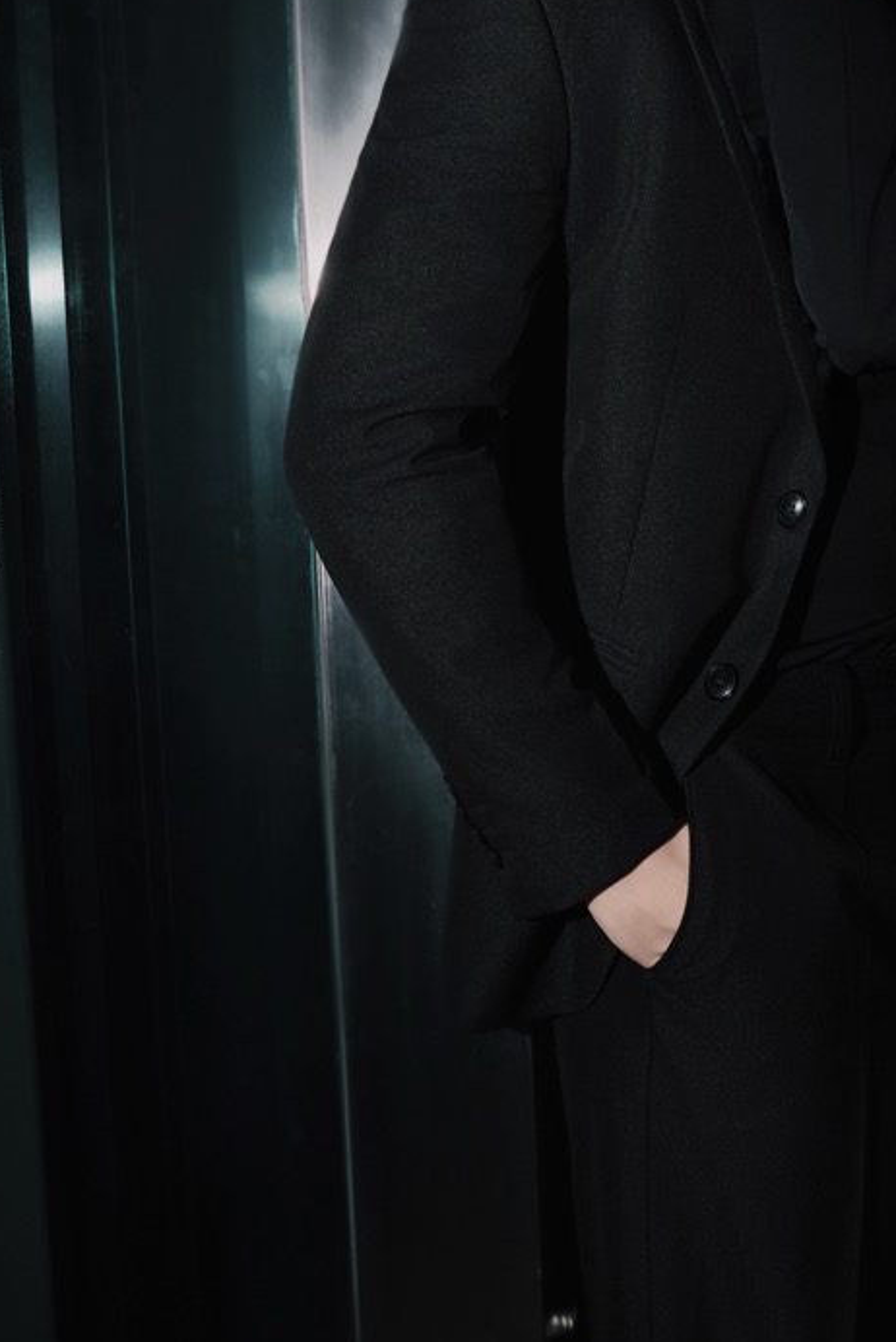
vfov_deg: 25.6
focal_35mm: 79
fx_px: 2948
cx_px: 1043
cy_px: 756
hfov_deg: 16.6
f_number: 4
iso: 160
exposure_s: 1/160
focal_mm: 30.4
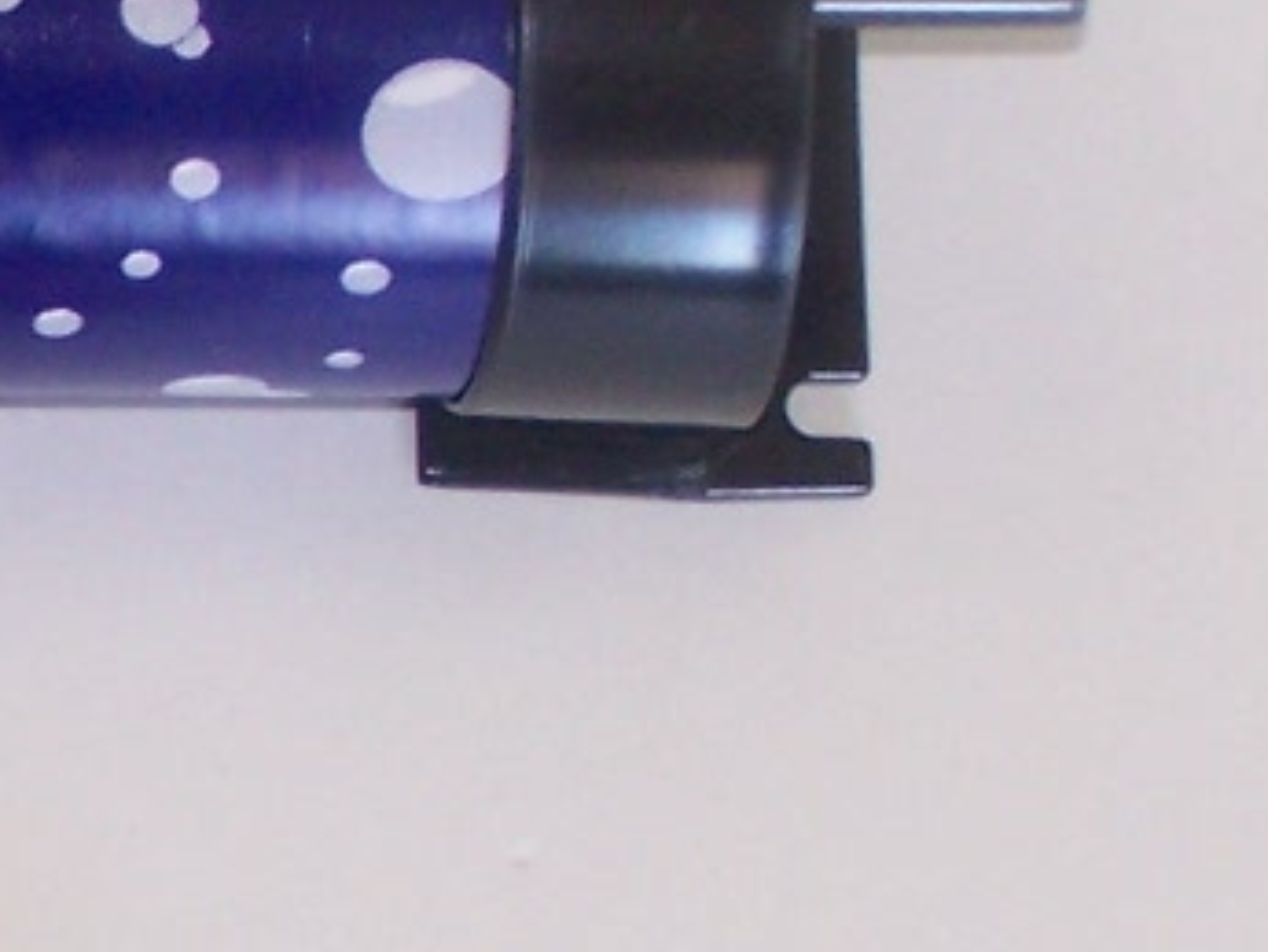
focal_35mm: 369
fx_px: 13521
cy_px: 1095
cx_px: -1264
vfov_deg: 4.0
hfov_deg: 5.3
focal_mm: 13.7
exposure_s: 1/80
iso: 140
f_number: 3.2
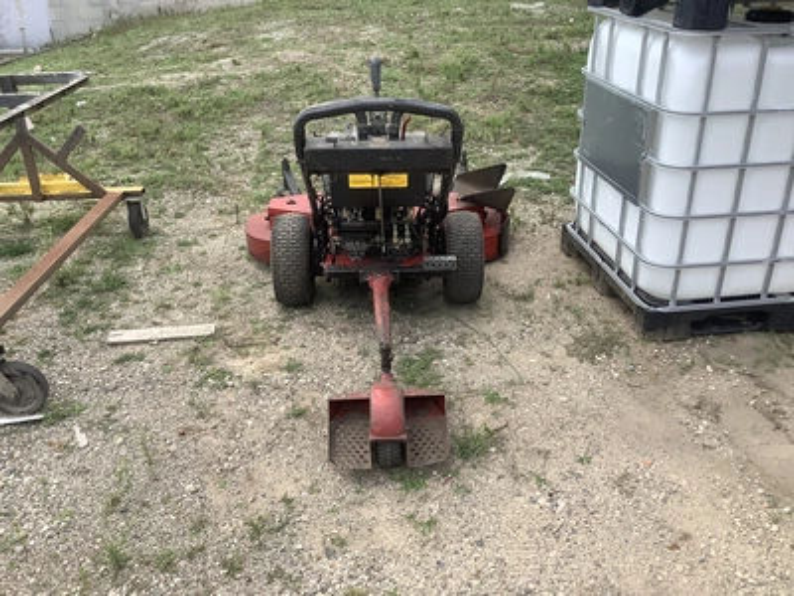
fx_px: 711
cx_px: 397
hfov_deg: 58.4
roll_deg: -0.4
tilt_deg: -24.5
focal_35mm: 31
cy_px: 298
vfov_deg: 45.4
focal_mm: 3.3
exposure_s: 1/60
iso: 50
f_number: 2.4
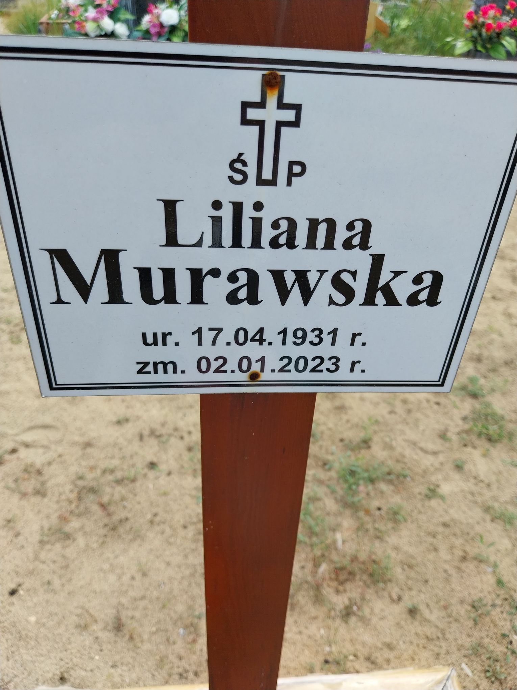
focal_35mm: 26
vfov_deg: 67.3
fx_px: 518
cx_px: 258
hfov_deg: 53.1
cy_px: 345
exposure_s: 1/361
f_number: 1.8
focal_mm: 4
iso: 25
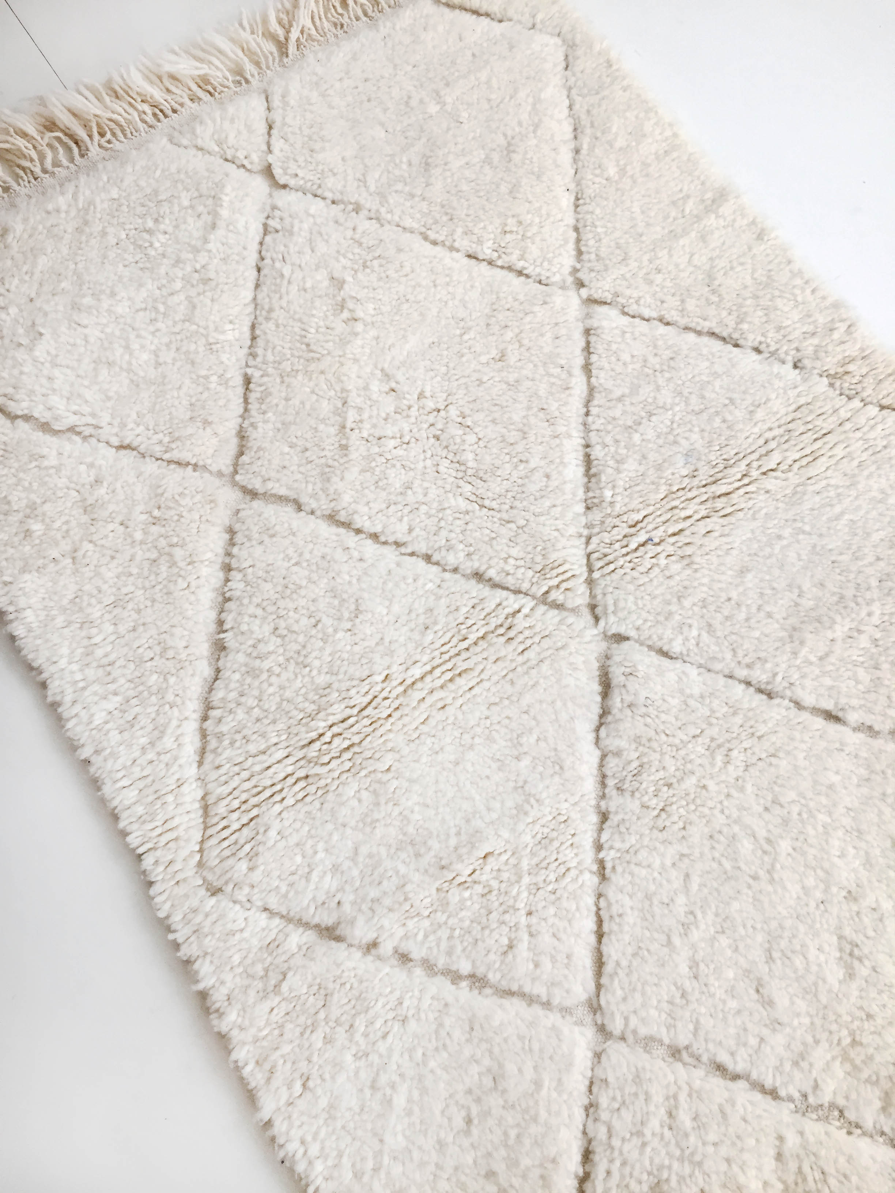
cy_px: 596
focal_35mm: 29
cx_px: 448
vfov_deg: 61.7
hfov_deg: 48.2
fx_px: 1000
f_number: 2.2
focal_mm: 4.15
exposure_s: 1/33
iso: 40
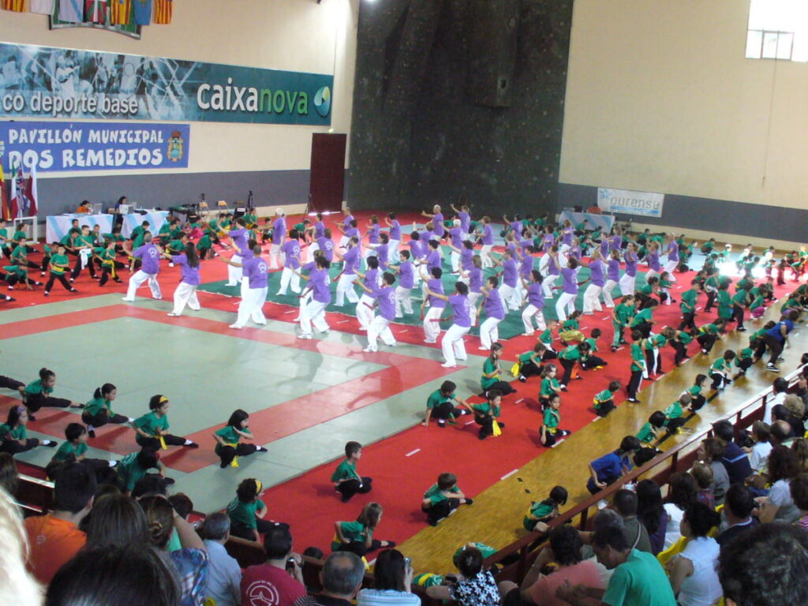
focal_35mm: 48
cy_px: 303
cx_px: 404
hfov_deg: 39.7
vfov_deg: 30.3
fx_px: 1120
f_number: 2.8
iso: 250
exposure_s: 1/30
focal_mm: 6.1
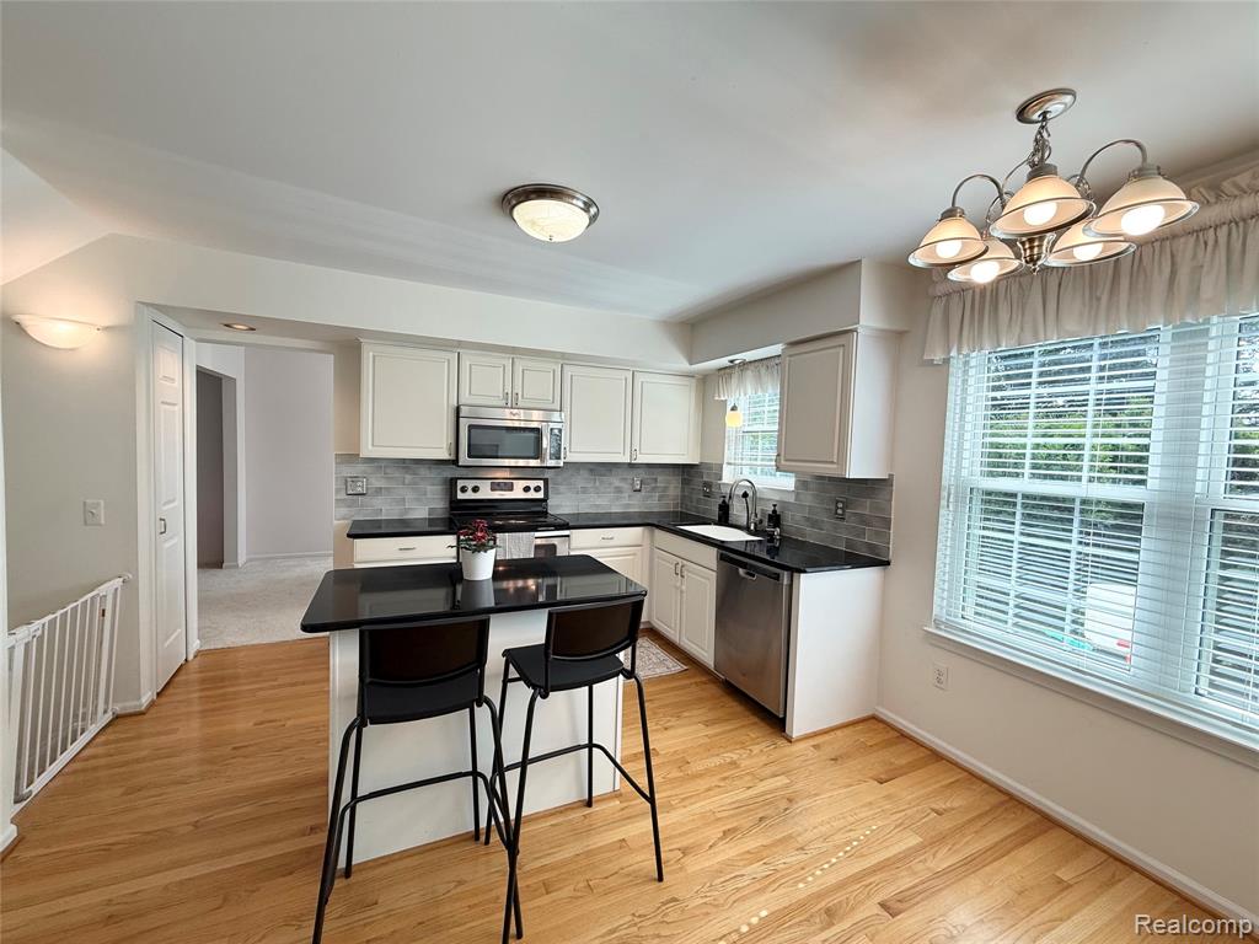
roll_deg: -1.6
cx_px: 630
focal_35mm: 14
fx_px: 509
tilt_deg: -2.7
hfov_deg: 102.1
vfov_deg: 85.7
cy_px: 472
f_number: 2.2
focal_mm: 2.22
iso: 64
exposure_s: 1/120
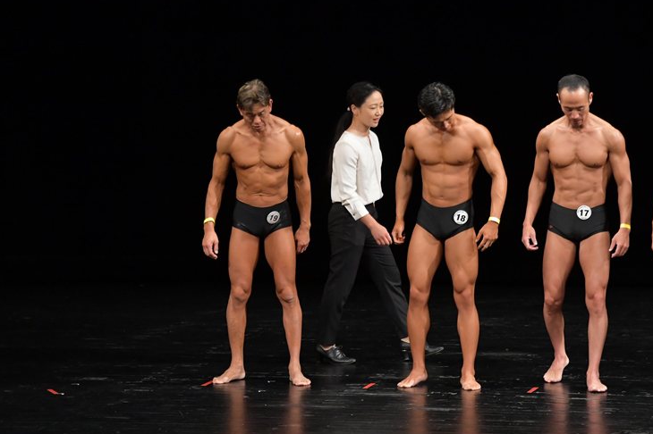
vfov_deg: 5.7
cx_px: 346
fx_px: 4333
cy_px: 220
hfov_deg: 8.6
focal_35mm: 239
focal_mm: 150
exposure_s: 1/400
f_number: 5.6
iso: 3200
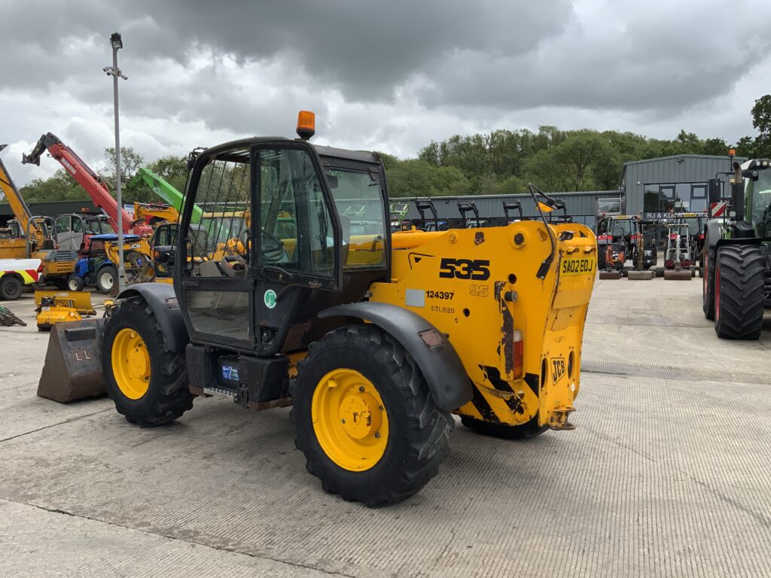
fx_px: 646
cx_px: 386
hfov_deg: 61.7
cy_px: 289
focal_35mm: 29
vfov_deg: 48.2
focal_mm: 3
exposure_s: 1/1121
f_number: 1.8
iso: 16
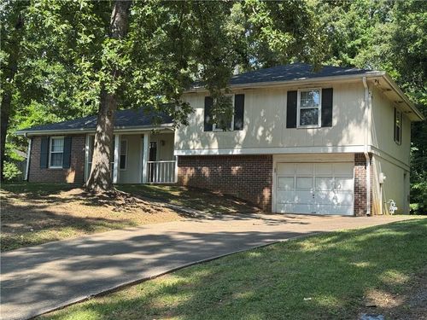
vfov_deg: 30.3
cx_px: 214
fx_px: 592
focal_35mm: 48
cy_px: 160
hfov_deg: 39.7
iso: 64
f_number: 1.78
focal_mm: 6.76
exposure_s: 1/1011
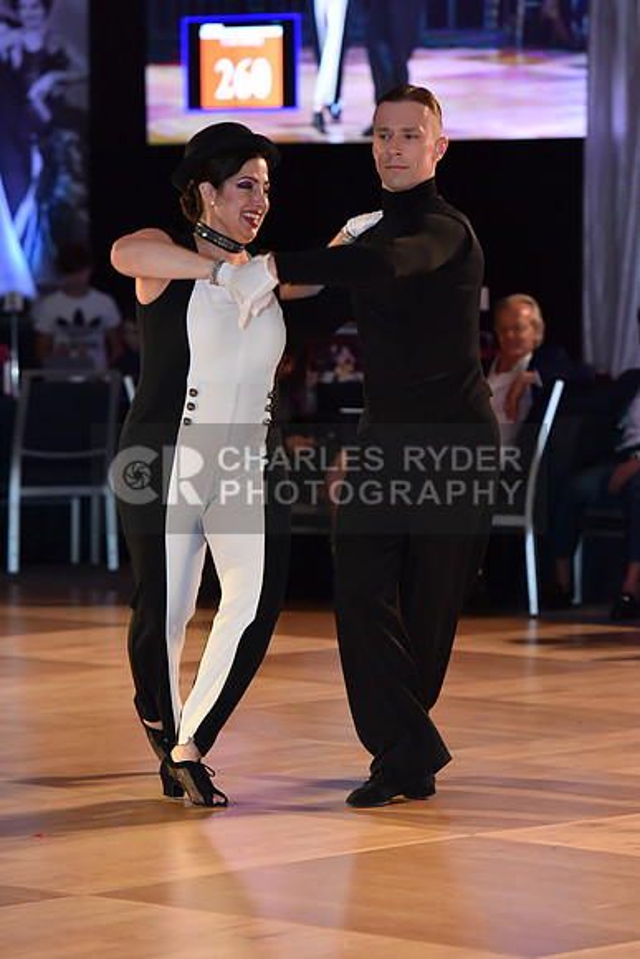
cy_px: 480
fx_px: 4131
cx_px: 320
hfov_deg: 8.9
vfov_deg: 13.2
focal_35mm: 155
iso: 2000
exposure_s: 1/250
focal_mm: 155
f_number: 5
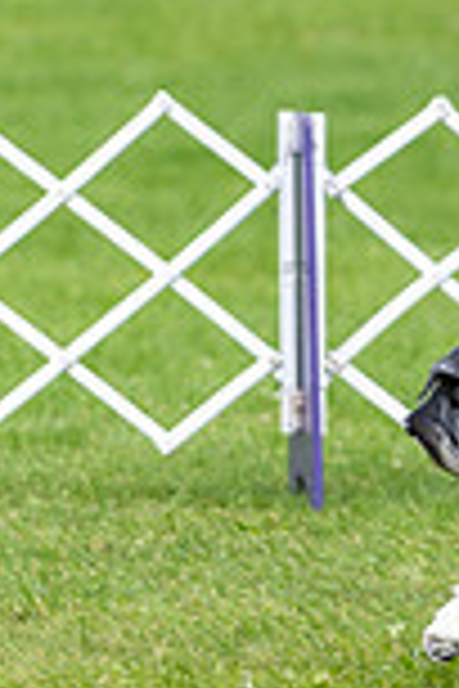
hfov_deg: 2.4
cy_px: -56
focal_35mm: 580
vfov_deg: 3.6
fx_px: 11092
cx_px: 549
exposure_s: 1/640
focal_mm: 153
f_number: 4
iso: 160
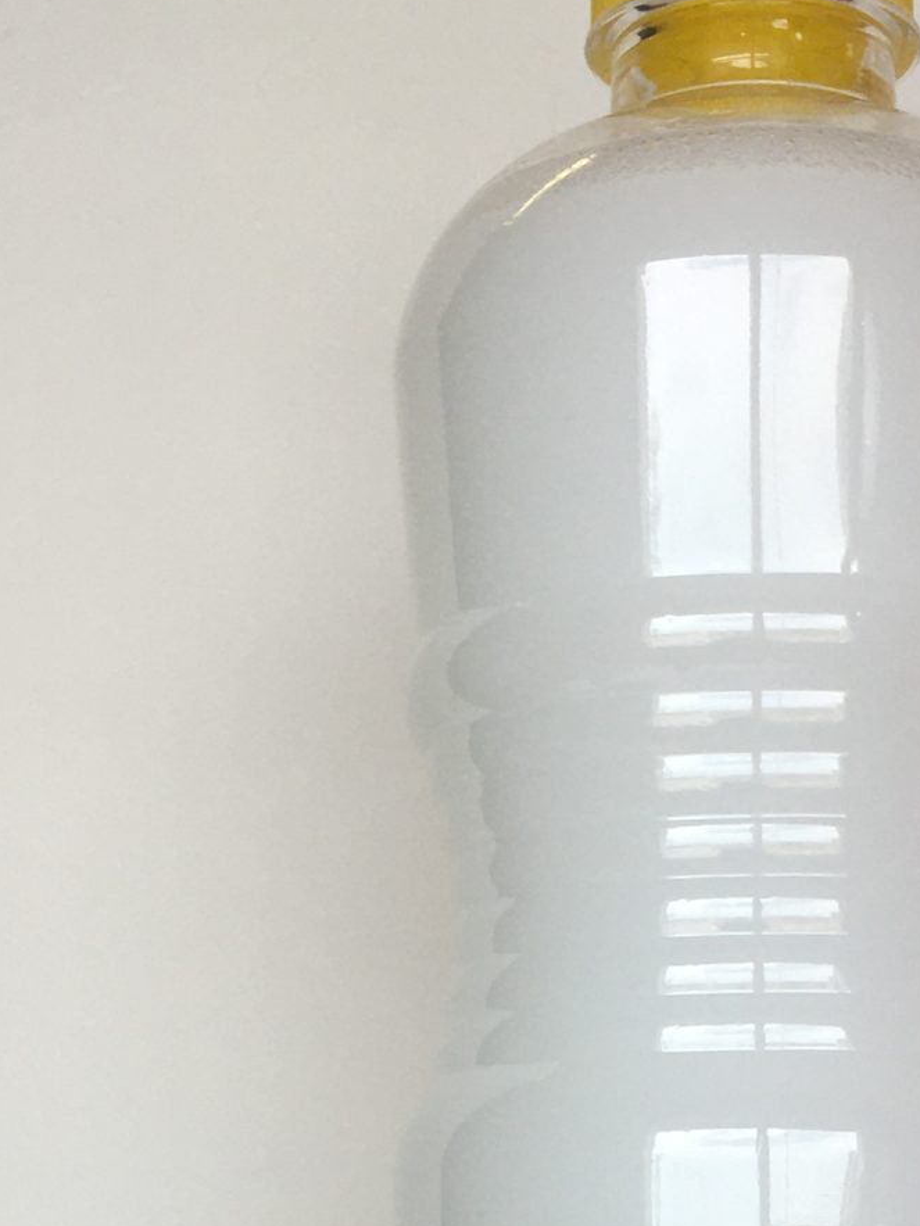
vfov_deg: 21.9
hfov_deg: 17.5
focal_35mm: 84
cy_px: 1399
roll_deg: +0.5
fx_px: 2977
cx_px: 684
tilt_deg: +0.6
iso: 25
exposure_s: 1/390
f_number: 2.2
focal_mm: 4.15
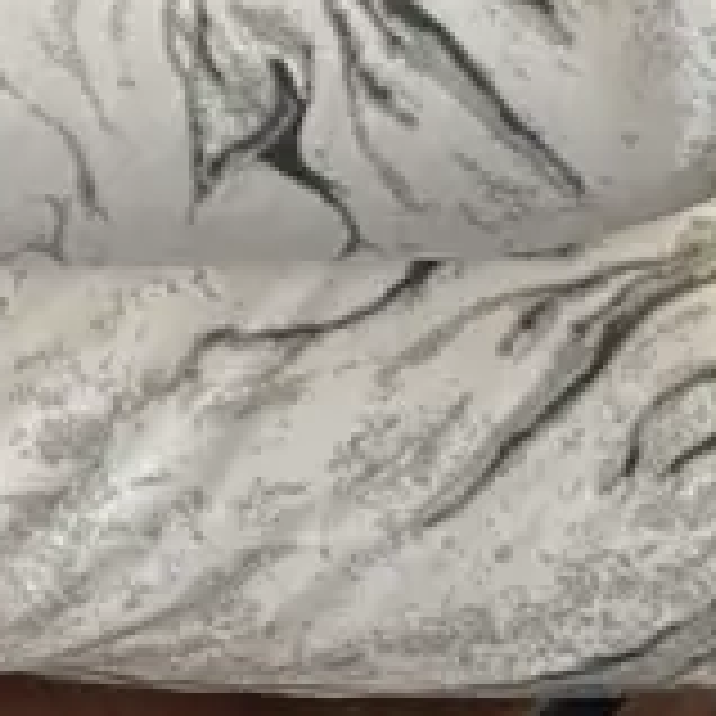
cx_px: -351
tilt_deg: -36.9
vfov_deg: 11.1
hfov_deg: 12.2
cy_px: -892
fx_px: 3206
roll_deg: +5.1
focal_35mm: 137
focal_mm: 6.86
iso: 125
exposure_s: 1/50
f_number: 1.78
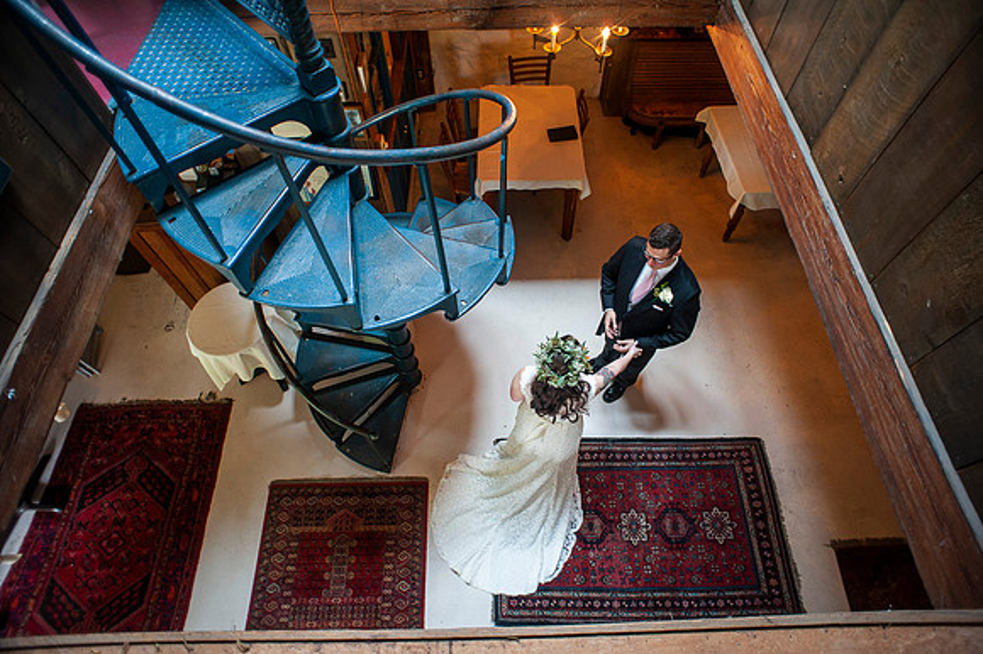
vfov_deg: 61.9
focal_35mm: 20
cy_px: 327
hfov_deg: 84.0
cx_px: 492
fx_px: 546
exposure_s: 1/50
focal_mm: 20
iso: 1000
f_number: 2.8
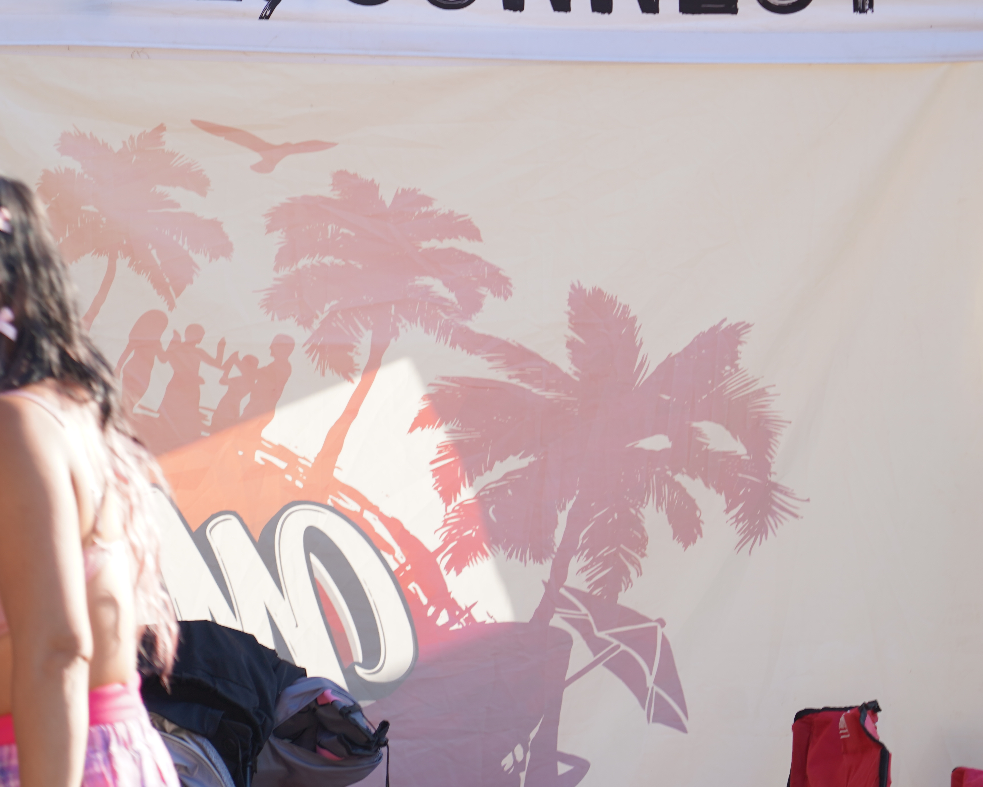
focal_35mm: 172
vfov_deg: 9.0
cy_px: 257
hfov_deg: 11.2
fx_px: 5004
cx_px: 349
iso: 100
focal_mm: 105
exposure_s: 1/200
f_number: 4
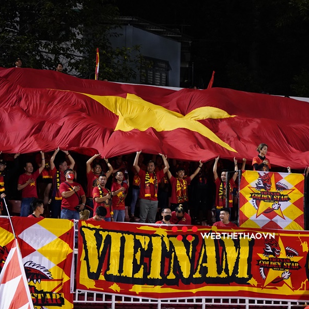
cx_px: 210
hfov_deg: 13.6
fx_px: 1293
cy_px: 154
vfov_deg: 13.6
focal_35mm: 128
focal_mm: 100
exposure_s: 1/160
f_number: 4.5
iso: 5000
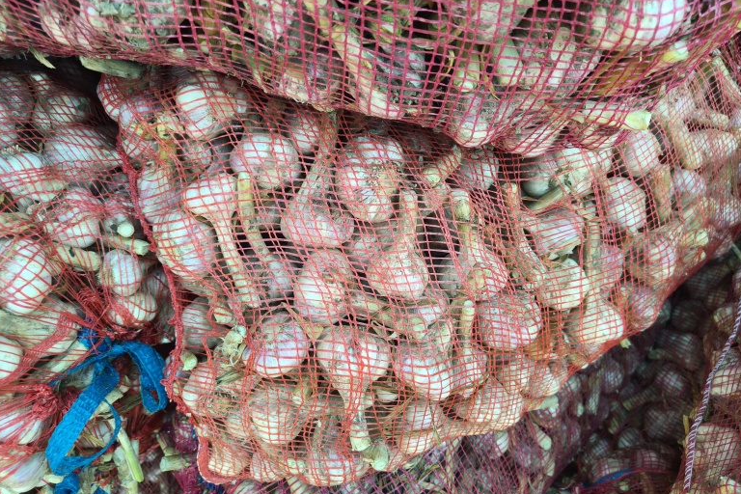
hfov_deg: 69.4
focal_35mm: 26
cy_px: 233
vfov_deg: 49.5
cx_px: 376
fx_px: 535
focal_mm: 5.59
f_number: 1.8
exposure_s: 1/198
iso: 50
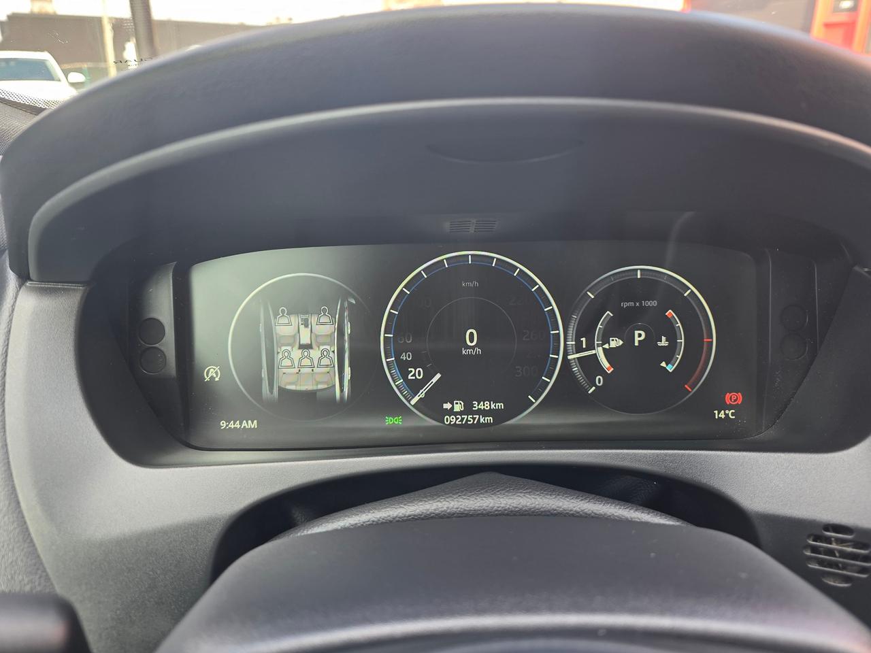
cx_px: 436
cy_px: 326
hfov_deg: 73.9
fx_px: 579
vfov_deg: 58.9
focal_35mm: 23
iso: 64
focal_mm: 6.3
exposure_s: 1/100
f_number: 1.7
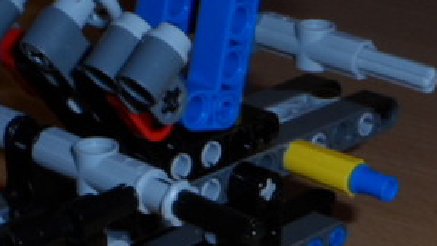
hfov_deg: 19.3
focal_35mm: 111
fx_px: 1286
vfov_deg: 10.5
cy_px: 389
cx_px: 222
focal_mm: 5.3
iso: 100
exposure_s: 1/15
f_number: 6.8
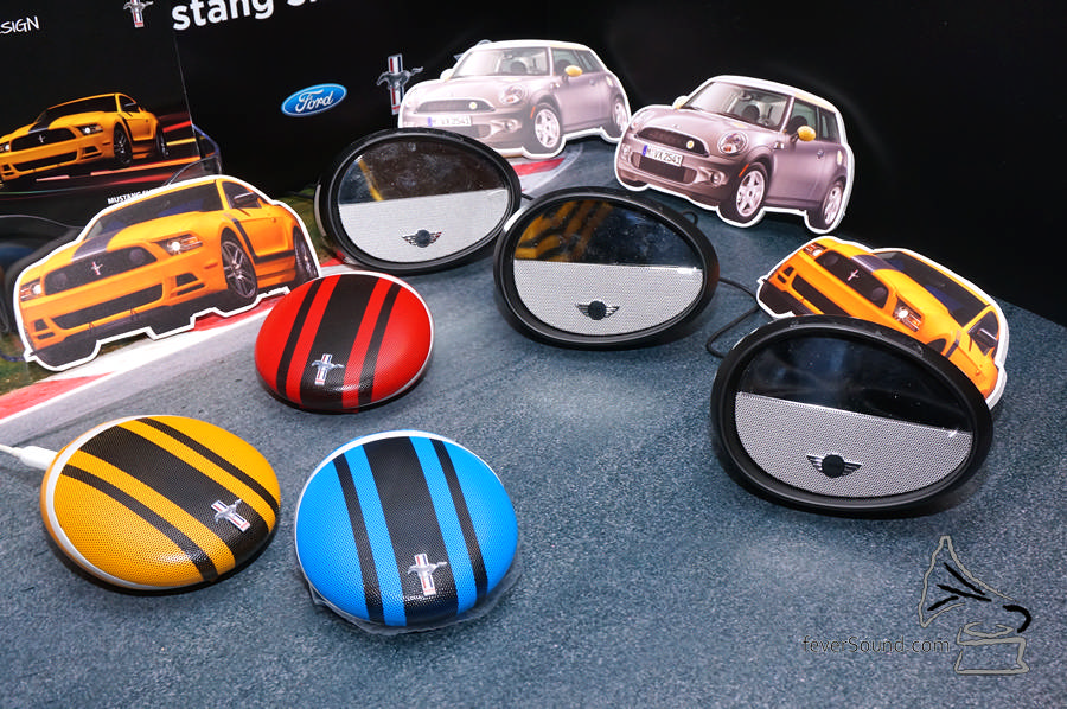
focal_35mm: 40
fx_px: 1199
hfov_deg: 48.0
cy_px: 354
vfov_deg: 32.9
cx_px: 534
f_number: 8
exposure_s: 1/50
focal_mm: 27
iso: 800
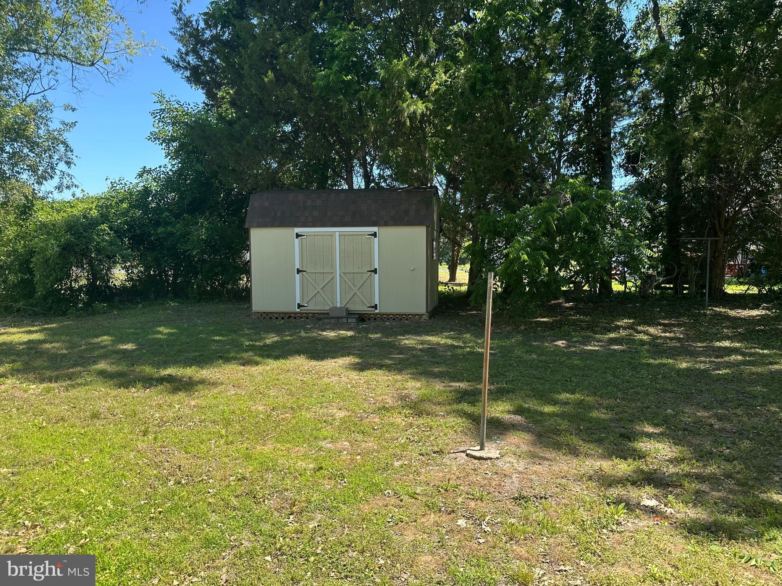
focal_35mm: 24
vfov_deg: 56.8
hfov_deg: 71.6
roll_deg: -0.7
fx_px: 542
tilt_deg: -4.4
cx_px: 391
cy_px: 293
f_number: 1.78
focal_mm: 6.86
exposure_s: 1/1131
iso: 80
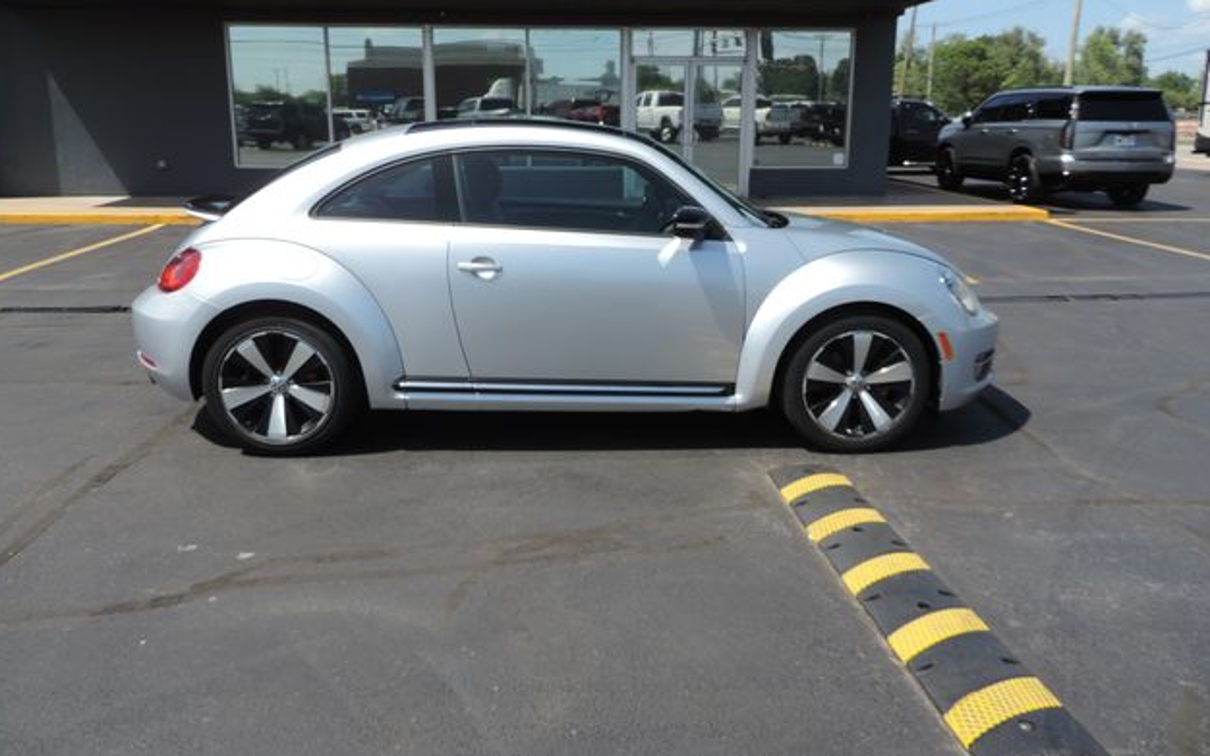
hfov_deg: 70.4
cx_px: 595
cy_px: 321
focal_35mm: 26
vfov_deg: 47.4
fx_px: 857
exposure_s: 1/1000
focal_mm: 4.3
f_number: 3
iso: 80
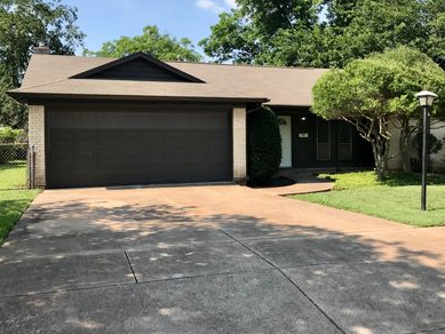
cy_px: 140
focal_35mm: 36
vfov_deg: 39.6
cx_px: 246
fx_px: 463
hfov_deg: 51.2
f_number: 1.8
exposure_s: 1/1570
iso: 20
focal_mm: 3.99
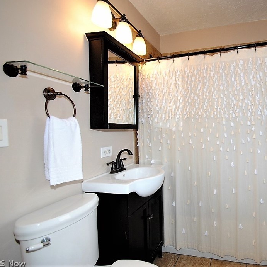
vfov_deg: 74.8
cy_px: 130
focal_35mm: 20
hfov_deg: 70.5
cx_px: 196
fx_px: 175
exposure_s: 1/125
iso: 400
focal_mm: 10
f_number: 5.6
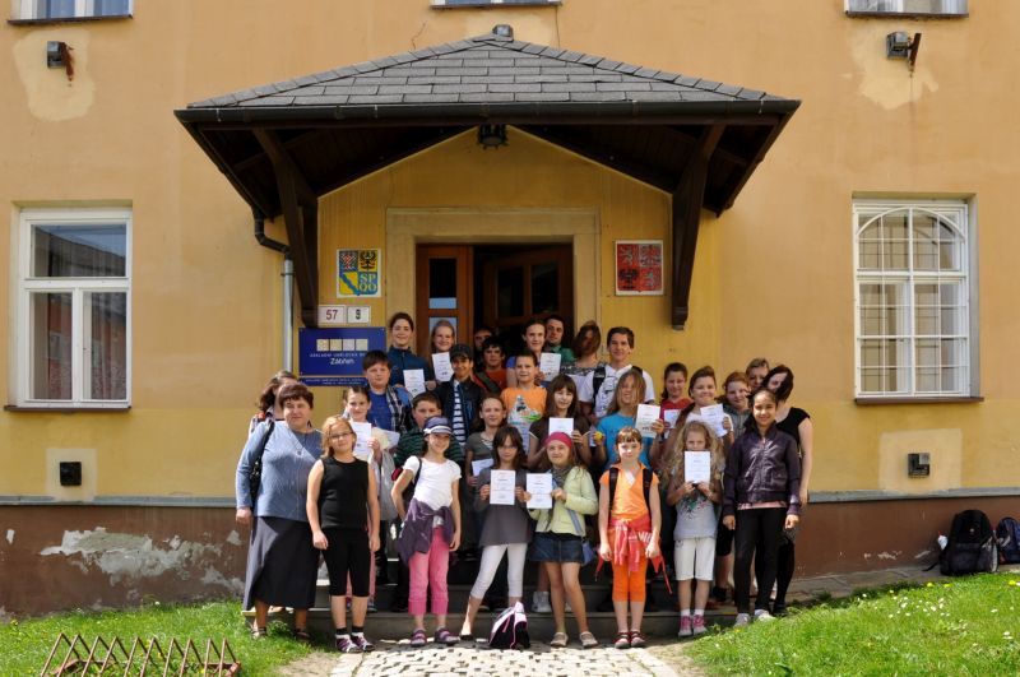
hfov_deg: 67.5
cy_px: 338
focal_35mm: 27
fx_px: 764
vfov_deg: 47.8
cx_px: 510
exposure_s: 1/200
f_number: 10
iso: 200
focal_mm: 18
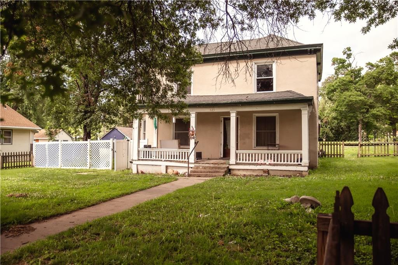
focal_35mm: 30
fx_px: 331
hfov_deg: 62.0
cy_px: 132
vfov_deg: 43.5
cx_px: 199
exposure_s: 1/2000
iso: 100
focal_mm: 30
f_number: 2.8
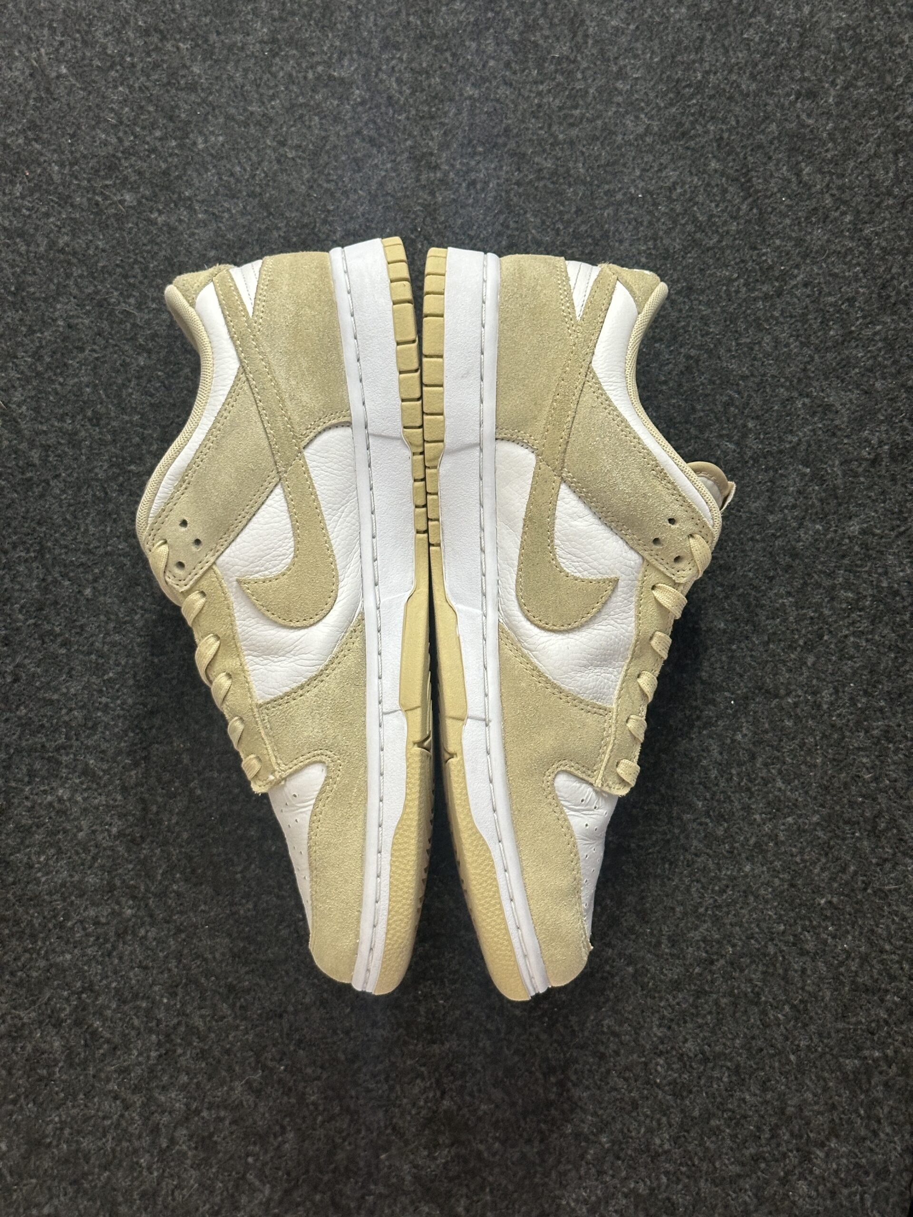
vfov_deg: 39.7
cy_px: 608
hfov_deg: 30.3
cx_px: 456
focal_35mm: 48
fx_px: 1688
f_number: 1.78
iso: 200
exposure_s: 1/50
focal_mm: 6.86
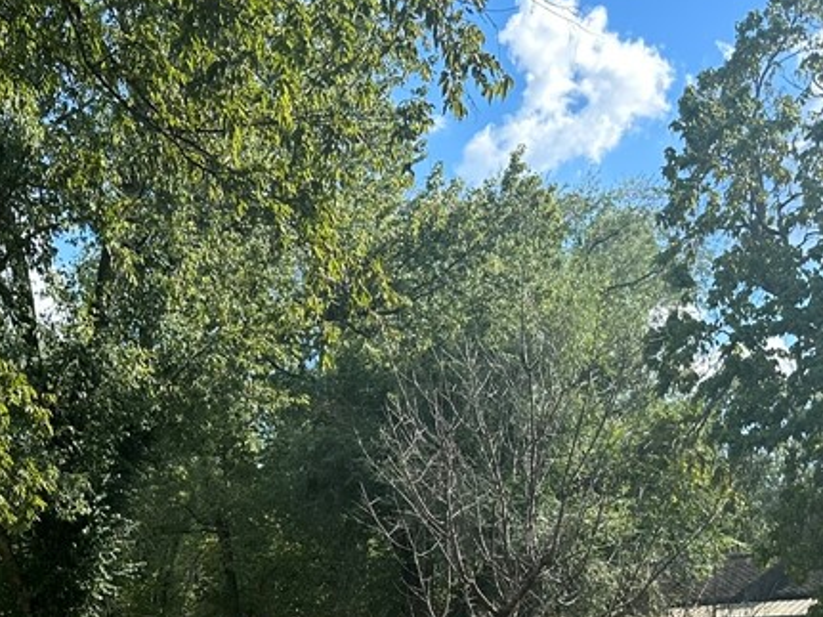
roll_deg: +0.6
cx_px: 183
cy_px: 674
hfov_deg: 33.0
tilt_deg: +1.4
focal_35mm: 57
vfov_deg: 24.0
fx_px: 1355
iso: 80
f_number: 1.78
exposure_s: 1/1029
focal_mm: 6.86
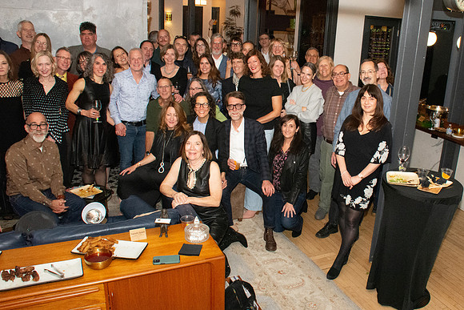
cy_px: 155
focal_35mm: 33
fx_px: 429
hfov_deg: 56.2
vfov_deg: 39.7
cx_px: 286
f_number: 9
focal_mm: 18
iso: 5000
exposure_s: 1/125
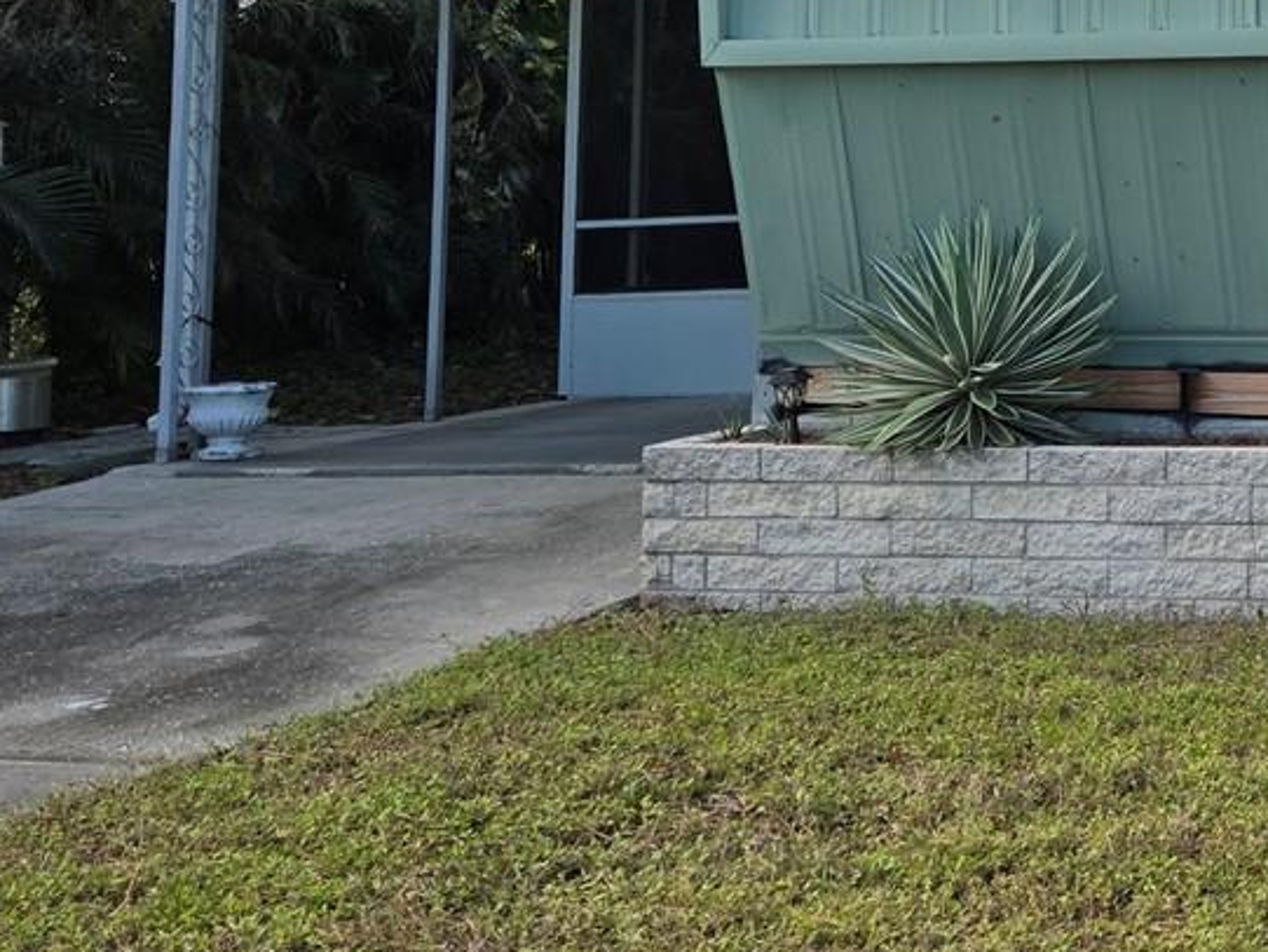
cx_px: 1364
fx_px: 2491
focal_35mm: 68
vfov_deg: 20.8
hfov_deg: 26.5
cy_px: -45
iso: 50
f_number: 1.8
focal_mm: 5.4
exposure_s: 1/2921
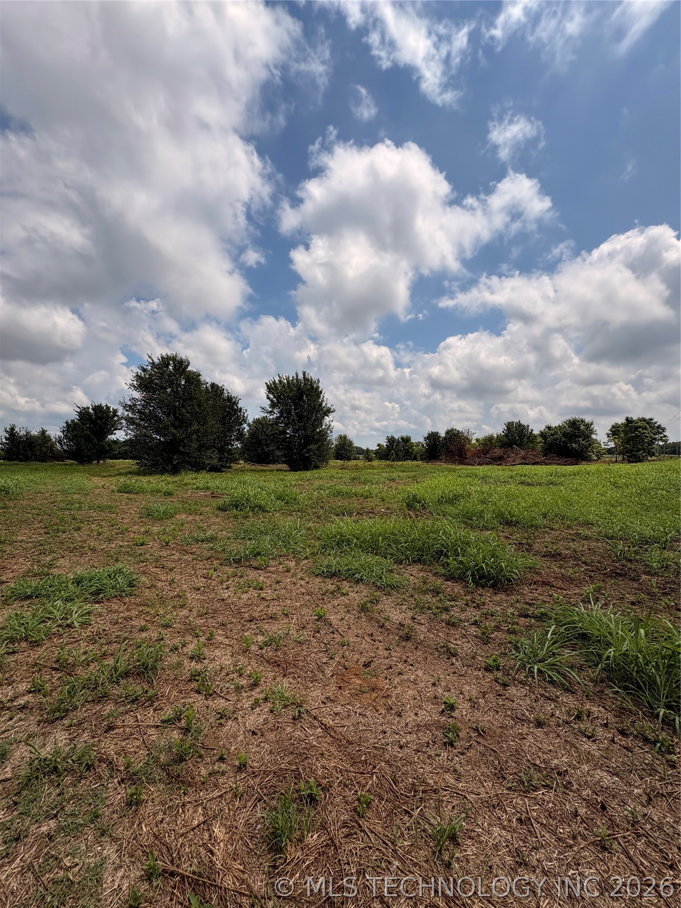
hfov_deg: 85.7
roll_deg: -0.5
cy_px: 454
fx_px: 367
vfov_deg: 102.1
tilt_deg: +0.4
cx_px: 340
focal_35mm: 14
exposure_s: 1/4630
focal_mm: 2.22
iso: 50
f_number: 2.2
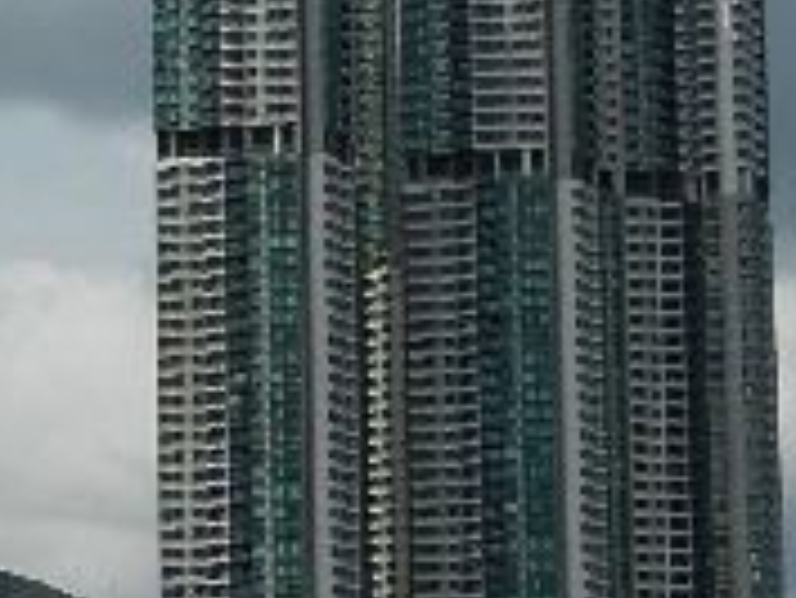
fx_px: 4418
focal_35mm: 192
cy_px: 279
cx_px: -382
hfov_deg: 10.0
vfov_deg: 7.7
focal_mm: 9.4
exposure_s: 1/640
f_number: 8.8
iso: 160
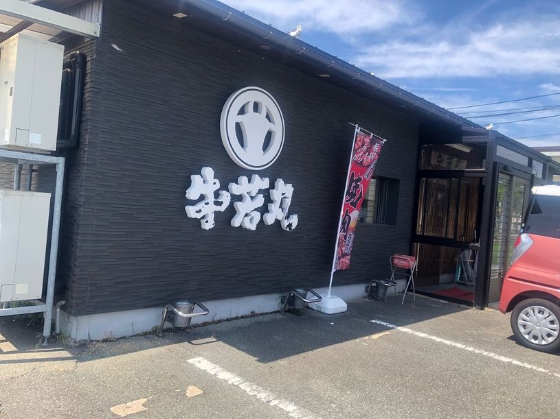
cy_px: 210
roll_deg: -3.9
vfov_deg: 49.7
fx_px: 453
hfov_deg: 63.5
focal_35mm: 28
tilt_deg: +0.4
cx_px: 280
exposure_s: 1/685
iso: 20
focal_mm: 3.99
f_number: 1.8
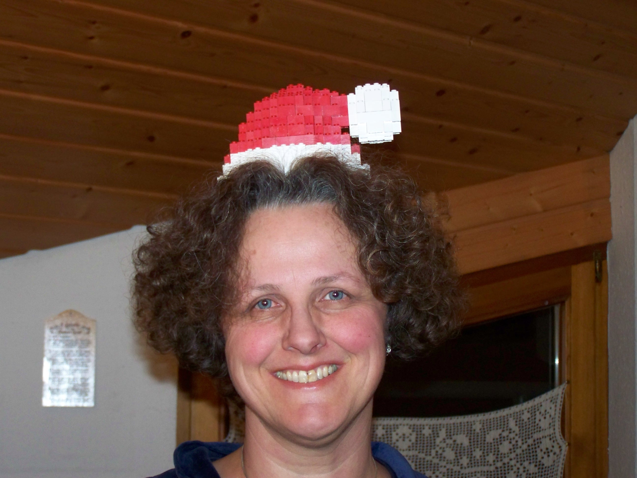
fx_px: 1288
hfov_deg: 27.8
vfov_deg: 21.0
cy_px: 239
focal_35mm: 70
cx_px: 318
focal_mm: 11.6
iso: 200
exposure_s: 1/40
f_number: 3.2
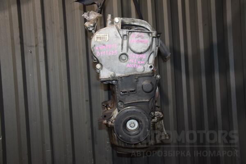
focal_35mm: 39
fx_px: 266
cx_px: 123
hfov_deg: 49.6
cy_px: 82
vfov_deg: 34.2
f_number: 5
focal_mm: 26
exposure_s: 1/60
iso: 800
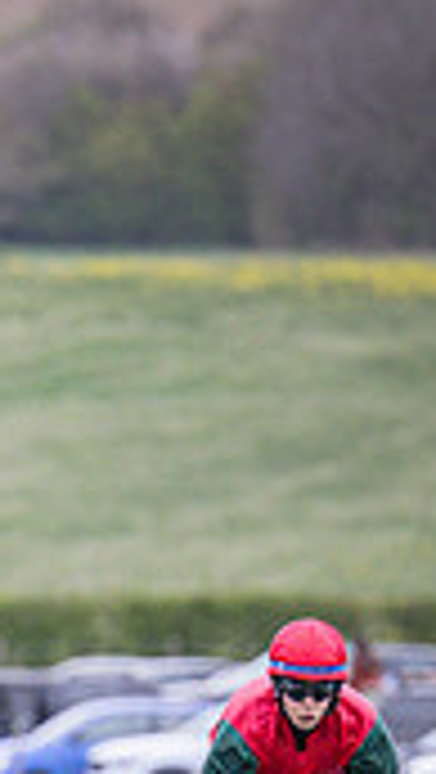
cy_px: 968
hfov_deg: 1.1
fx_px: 23384
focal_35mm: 1140
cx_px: -473
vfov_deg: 1.9
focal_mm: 185
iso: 800
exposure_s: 1/1600
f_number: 2.8
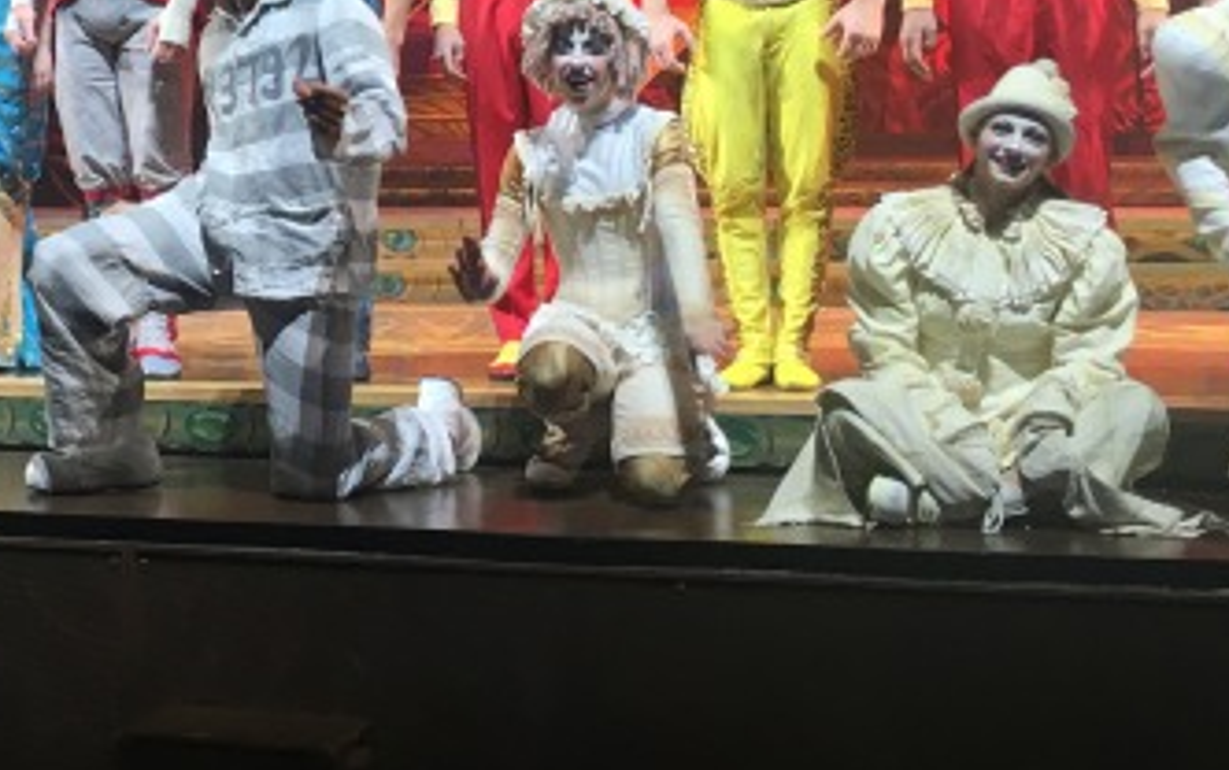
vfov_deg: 17.1
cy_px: -59
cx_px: 241
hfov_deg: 27.3
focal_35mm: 74
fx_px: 2480
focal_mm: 4.15
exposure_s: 1/30
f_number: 2.2
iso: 25
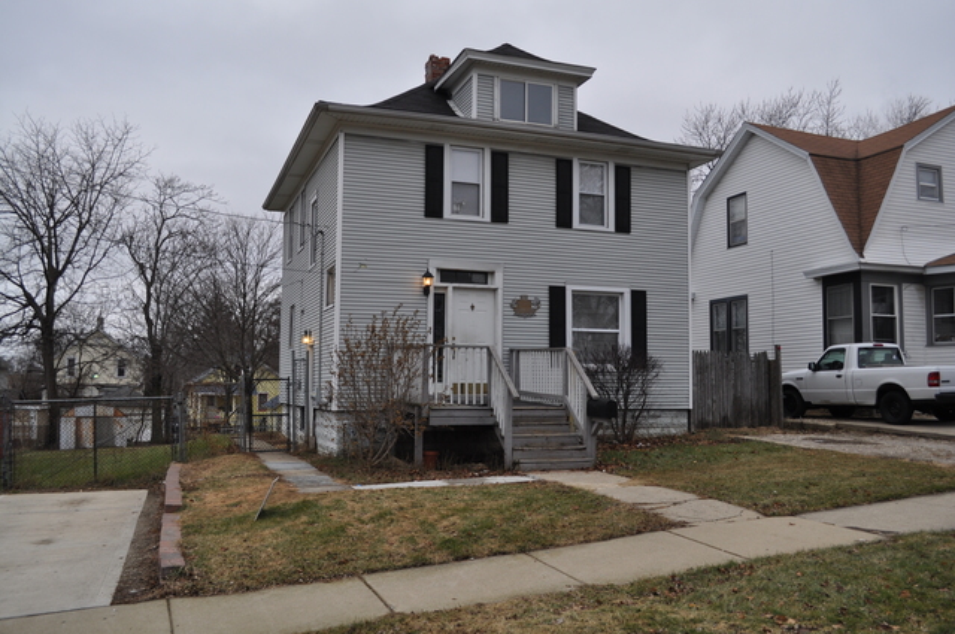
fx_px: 874
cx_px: 478
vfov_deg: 39.9
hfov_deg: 57.3
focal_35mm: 33
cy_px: 317
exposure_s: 1/125
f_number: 5.6
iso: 280
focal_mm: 22
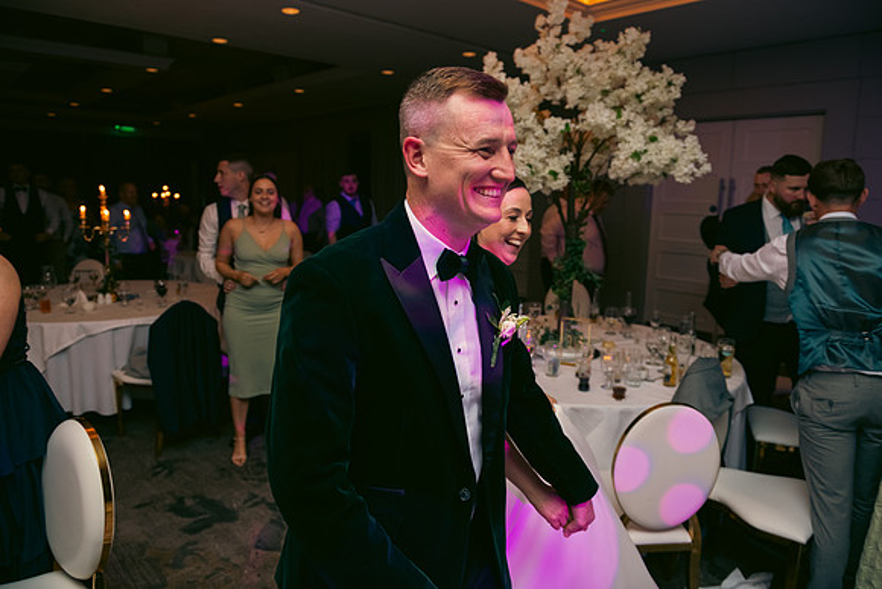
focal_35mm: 24
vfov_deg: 53.2
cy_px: 294
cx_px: 441
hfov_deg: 73.7
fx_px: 588
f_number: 3.5
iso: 800
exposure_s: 1/160
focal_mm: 24
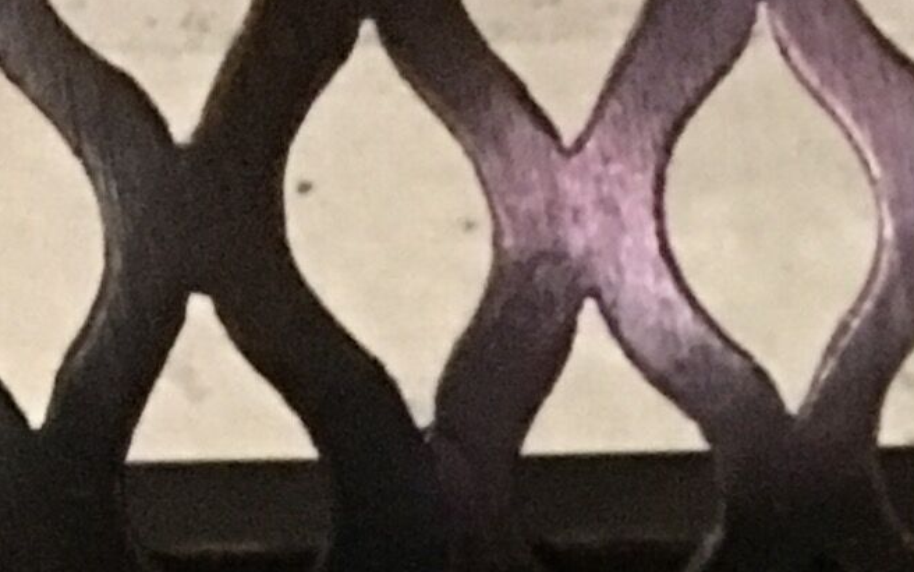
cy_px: 1744
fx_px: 4708
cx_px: 1825
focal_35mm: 189
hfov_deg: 10.2
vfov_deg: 6.3
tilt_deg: -61.6
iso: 250
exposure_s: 1/4
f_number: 2.2
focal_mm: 4.15
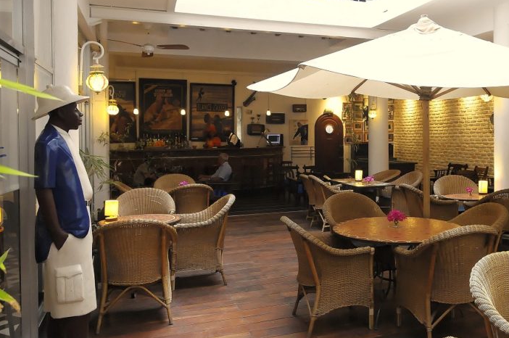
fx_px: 494
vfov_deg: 37.5
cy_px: 126
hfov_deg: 53.4
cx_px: 342
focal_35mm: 35
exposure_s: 1/30
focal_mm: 16
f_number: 5
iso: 1600
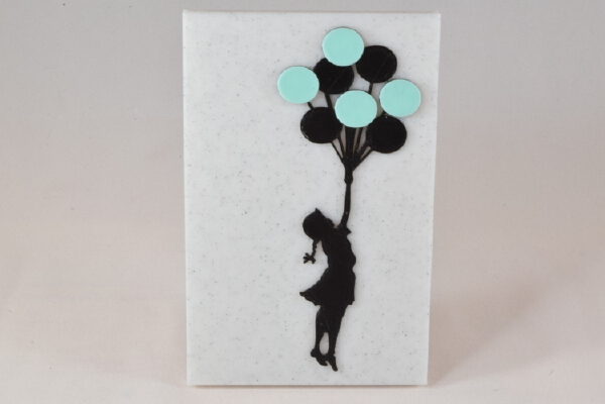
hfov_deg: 24.6
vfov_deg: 16.6
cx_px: 302
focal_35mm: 82
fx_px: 1386
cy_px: 202
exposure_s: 1.6
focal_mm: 55
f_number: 36
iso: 200
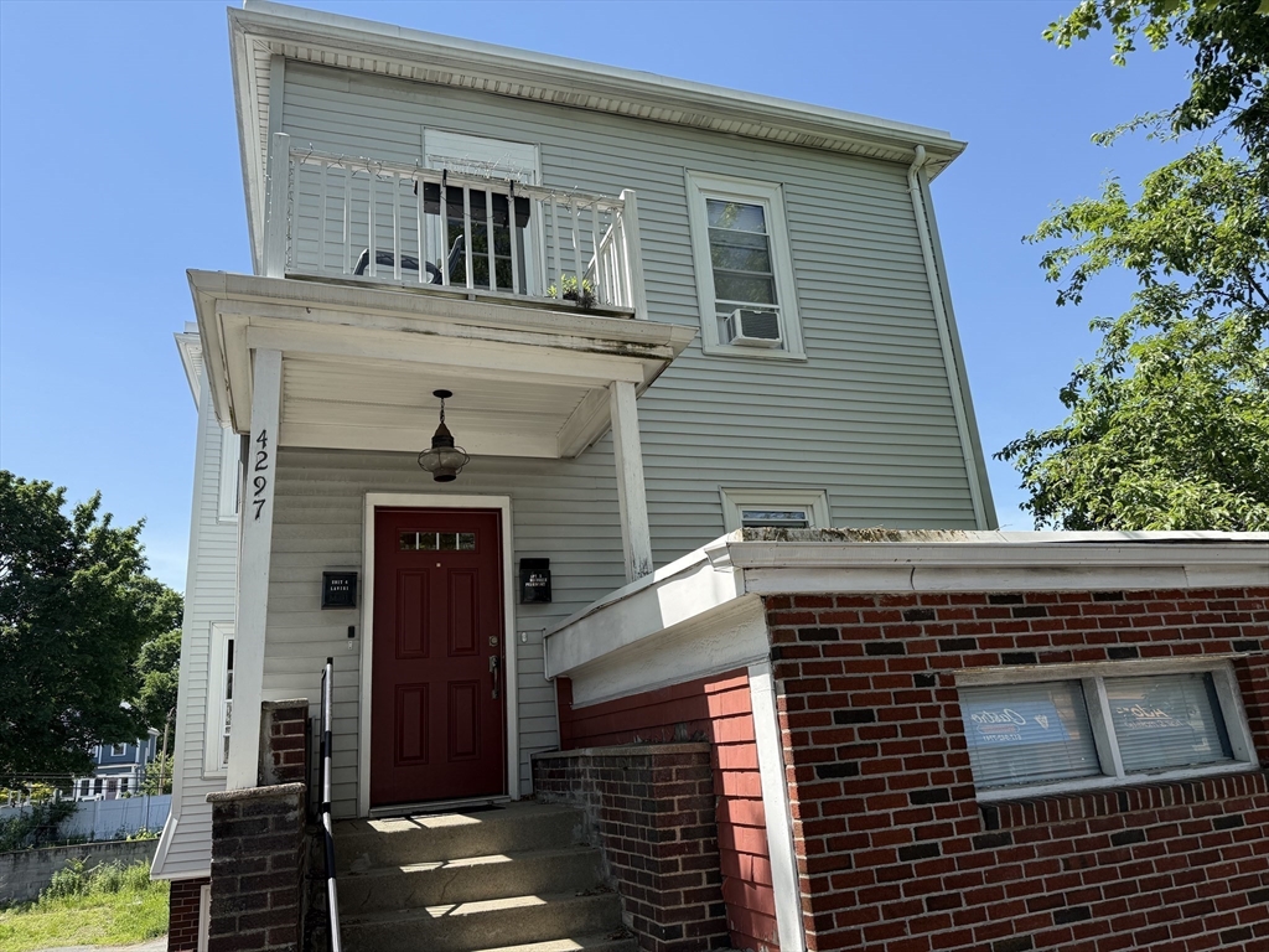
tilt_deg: +16.4
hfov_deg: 71.6
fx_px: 880
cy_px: 476
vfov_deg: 56.8
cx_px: 634
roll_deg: +4.1
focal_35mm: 24
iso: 100
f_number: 1.78
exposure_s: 1/2525
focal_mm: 6.76
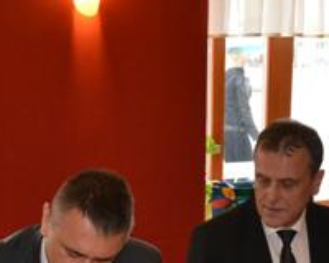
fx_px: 886
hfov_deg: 20.9
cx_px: 94
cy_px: 381
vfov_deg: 15.7
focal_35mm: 91
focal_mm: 18
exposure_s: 1/60
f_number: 3.5
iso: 1250
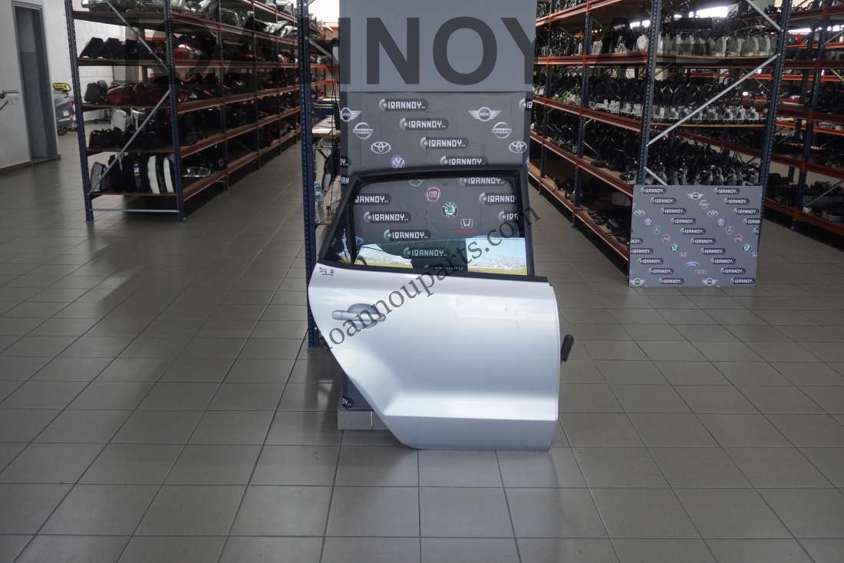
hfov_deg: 59.5
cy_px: 282
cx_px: 422
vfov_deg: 41.7
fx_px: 738
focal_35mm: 32
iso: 1000
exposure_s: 1/160
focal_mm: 21
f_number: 4
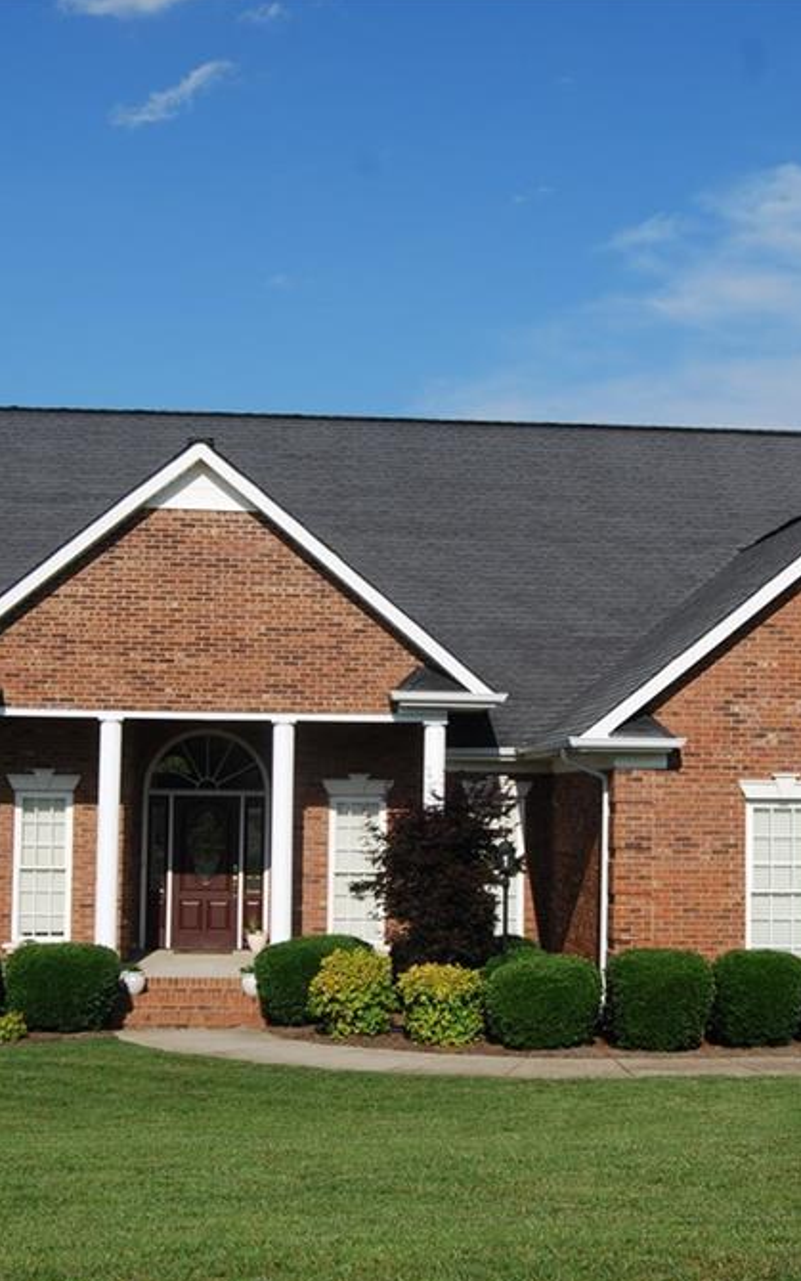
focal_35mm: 54
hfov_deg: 24.1
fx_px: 1878
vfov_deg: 37.7
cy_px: 646
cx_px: 455
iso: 100
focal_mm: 23
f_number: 8
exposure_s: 1/250
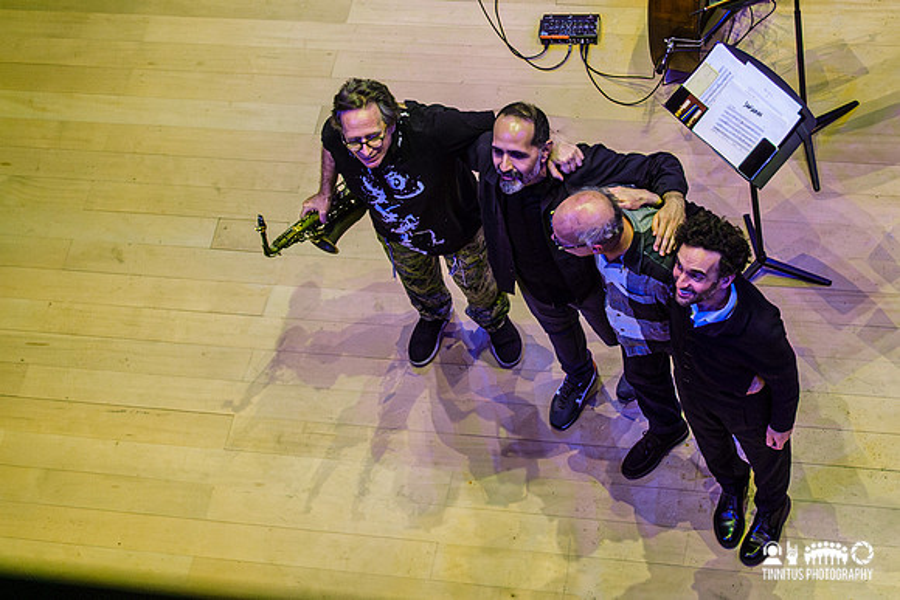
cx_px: 516
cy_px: 221
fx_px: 2212
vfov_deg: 15.4
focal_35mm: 88
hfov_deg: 23.0
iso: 1000
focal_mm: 16.86
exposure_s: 1/320
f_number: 4
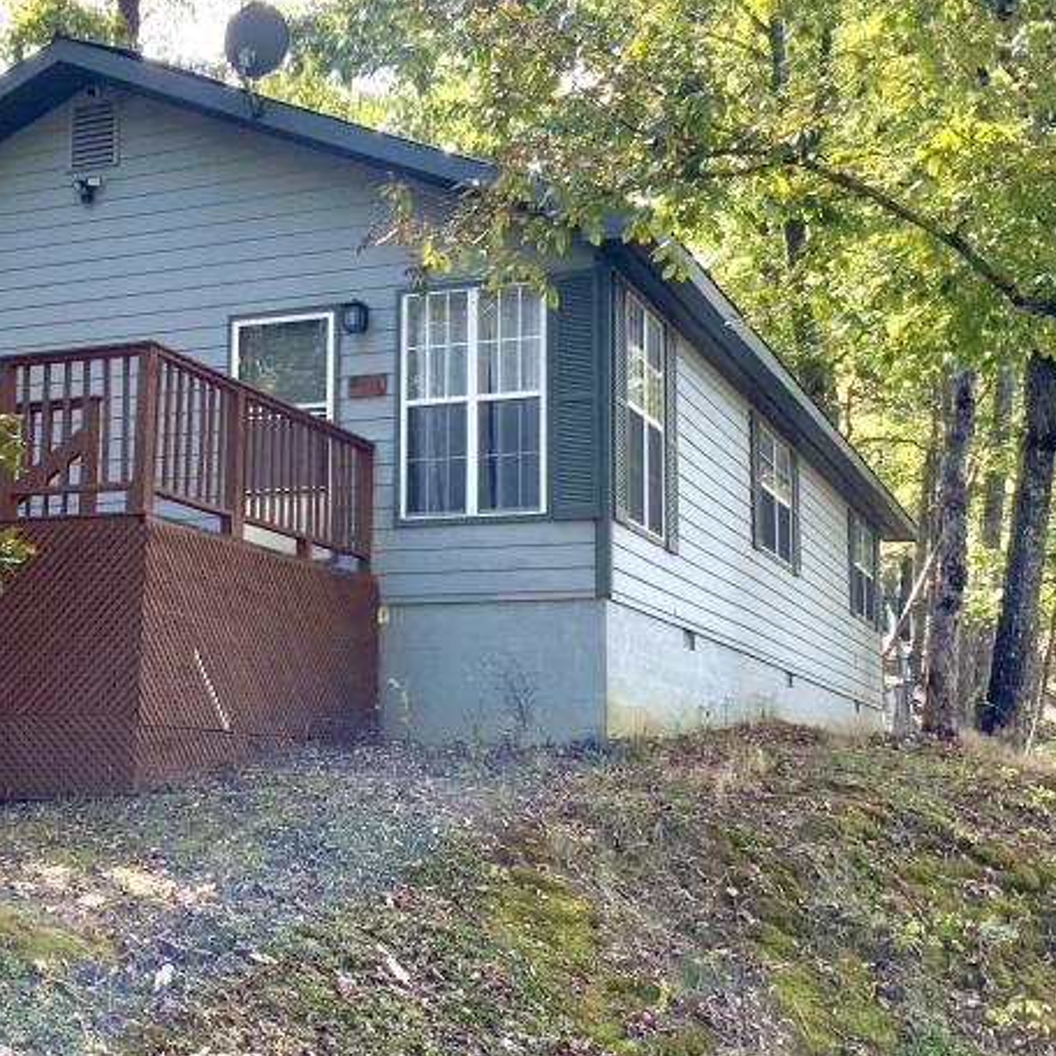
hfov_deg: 31.0
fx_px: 1864
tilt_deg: +7.3
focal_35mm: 54
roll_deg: -1.2
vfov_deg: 31.6
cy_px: 523
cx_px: 239
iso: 16
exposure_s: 1/173
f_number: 1.8
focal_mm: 3
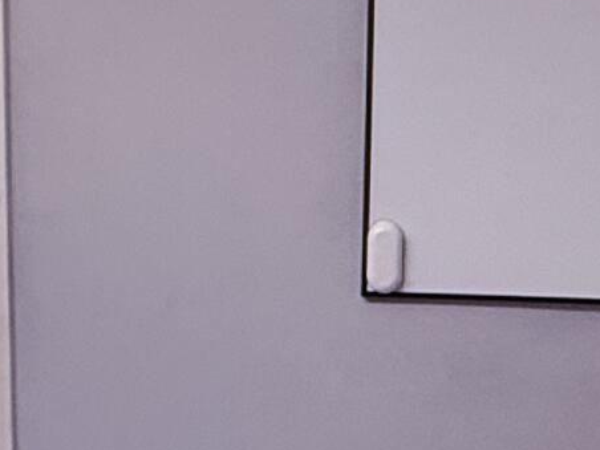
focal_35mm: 93
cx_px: 374
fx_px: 1612
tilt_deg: -5.9
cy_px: 262
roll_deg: -1.0
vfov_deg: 15.9
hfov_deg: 21.0
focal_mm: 2.22
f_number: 2.2
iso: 250
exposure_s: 1/120
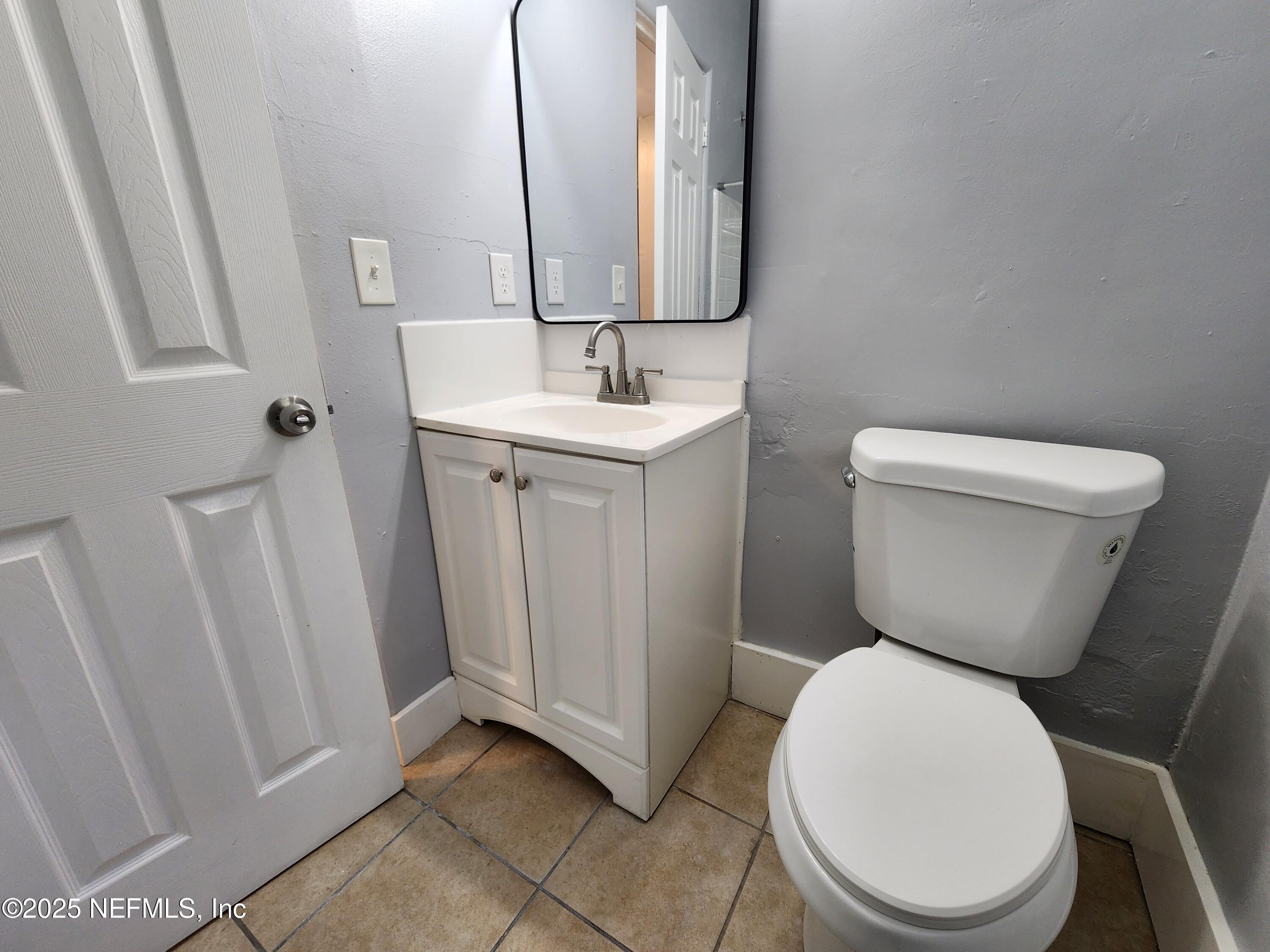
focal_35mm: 13
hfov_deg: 106.2
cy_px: 476
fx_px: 477
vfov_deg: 89.9
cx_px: 635
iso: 100
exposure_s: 1/60
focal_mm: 2.2
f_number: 2.2
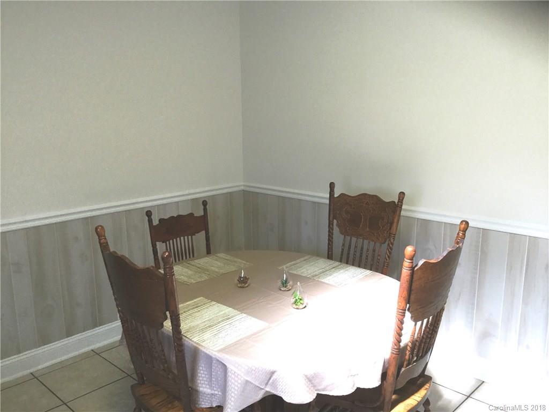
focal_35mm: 31
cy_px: 206
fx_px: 492
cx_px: 274
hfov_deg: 58.4
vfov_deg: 45.4
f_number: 2.4
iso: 32
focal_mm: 3.3
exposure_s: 1/30
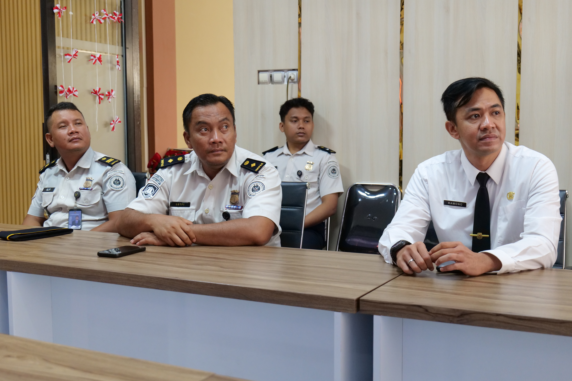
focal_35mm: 47
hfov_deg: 41.9
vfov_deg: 28.6
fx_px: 747
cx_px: 286
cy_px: 190
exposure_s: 1/60
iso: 5000
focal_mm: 47
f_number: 5.1
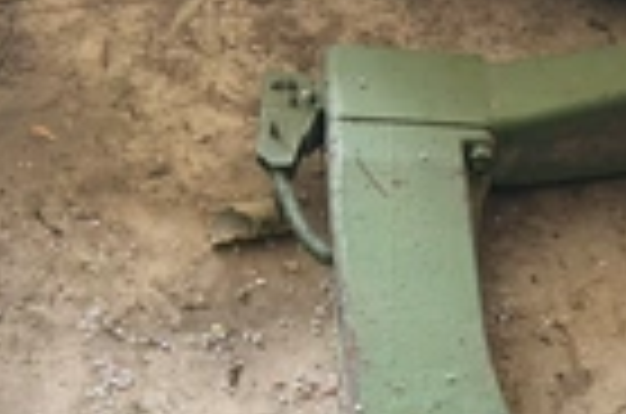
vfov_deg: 17.7
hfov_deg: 25.9
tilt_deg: -64.1
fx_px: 1249
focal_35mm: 72
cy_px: 531
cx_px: 698
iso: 200
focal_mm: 6.76
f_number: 1.78
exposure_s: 1/118
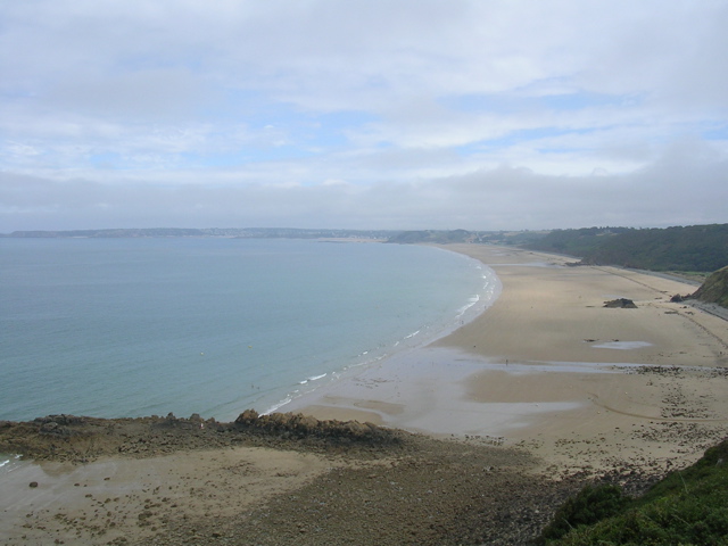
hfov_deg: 49.0
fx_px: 799
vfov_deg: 37.7
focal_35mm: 38
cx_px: 364
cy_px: 273
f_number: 5.6
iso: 50
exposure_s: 1/423
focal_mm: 5.8
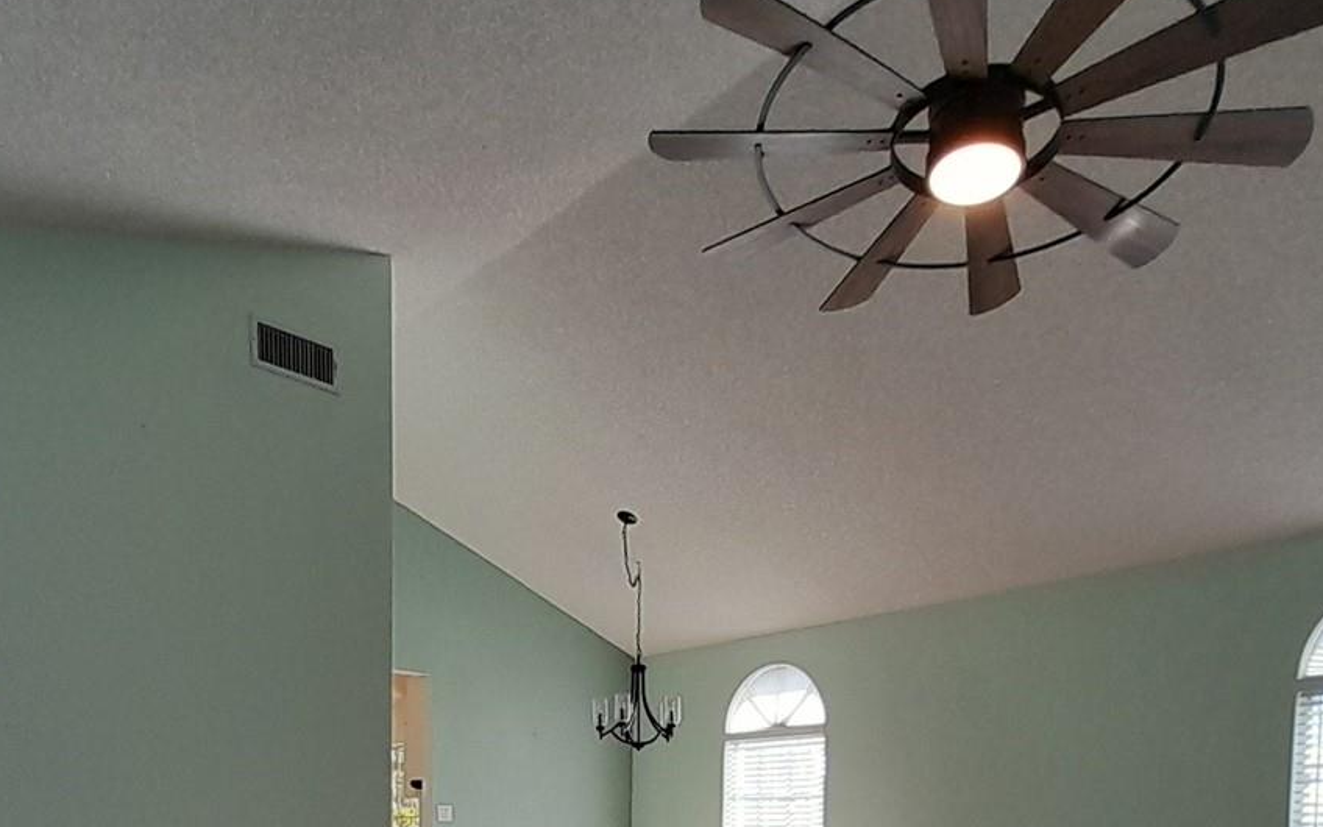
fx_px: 937
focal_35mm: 26
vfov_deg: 41.1
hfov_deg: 70.4
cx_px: 632
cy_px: 839
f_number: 2.2
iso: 40
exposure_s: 1/60
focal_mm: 1.13
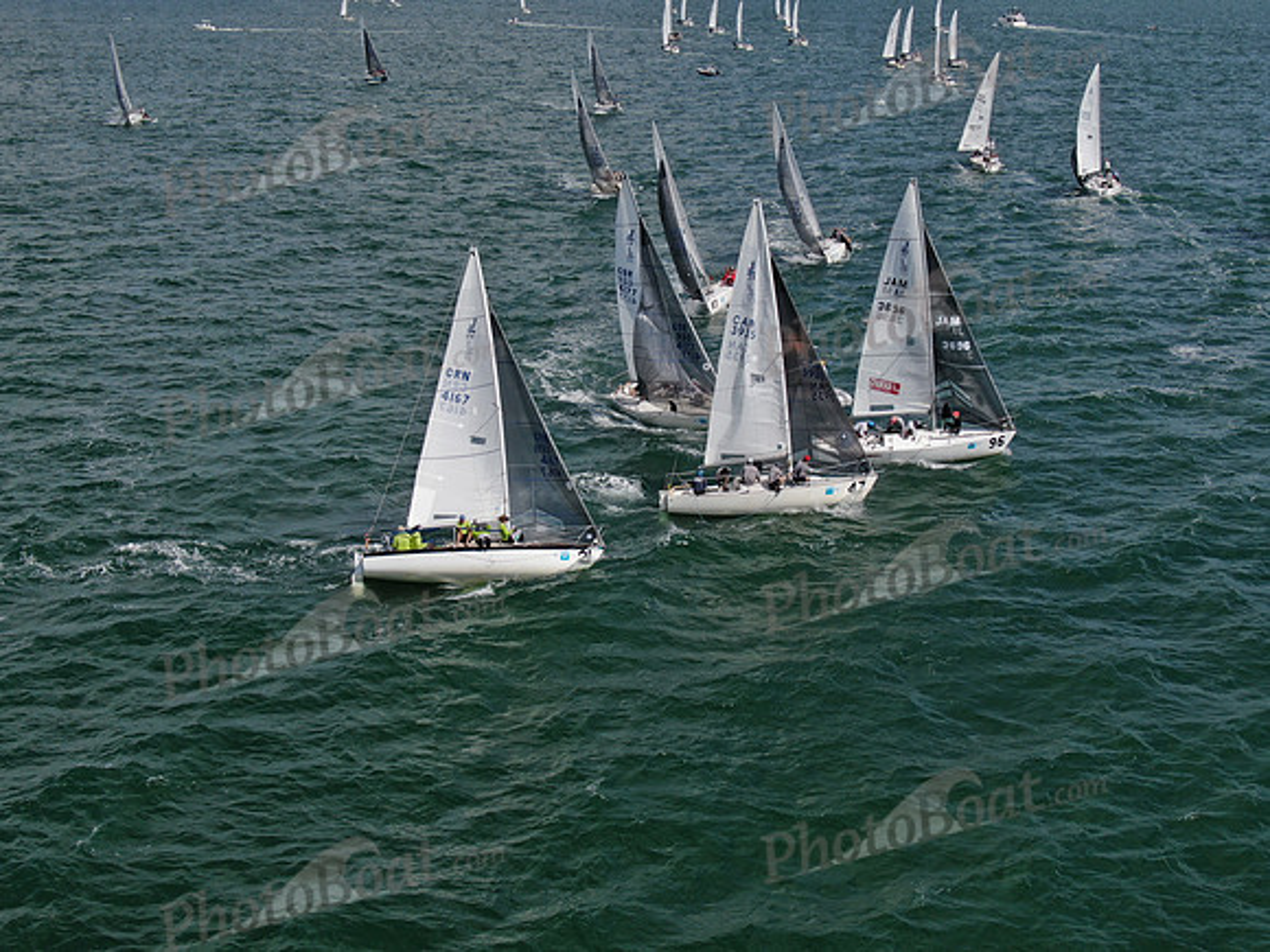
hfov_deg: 39.7
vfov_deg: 30.3
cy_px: 476
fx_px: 1761
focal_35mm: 48
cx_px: 635
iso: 100
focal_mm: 8.6
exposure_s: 1/1250
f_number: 3.8
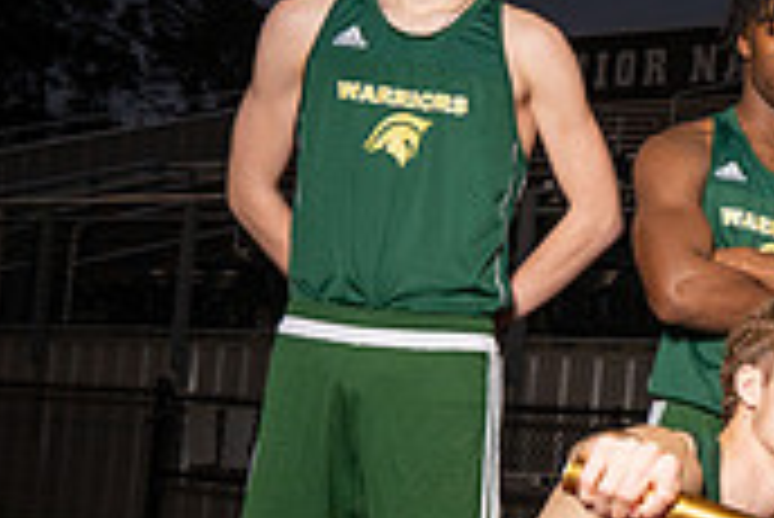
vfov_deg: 13.9
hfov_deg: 17.8
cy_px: 466
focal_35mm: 98
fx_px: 2109
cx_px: 1269
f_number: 8
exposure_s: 1/250
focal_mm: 29
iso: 640
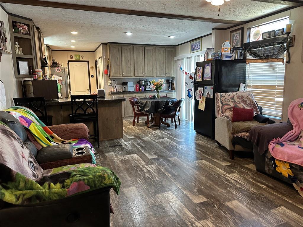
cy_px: 114
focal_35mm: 24
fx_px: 210
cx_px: 152
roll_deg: +0.6
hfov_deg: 71.6
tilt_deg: -9.1
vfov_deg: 56.8
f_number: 1.78
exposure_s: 1/60
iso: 320
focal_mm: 6.86
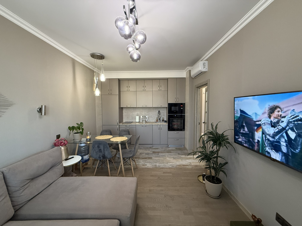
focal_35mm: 14
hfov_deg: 102.1
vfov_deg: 85.7
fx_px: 122
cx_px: 151
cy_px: 113
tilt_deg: -3.2
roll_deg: +0.2
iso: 400
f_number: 2.2
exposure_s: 1/60
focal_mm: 2.22
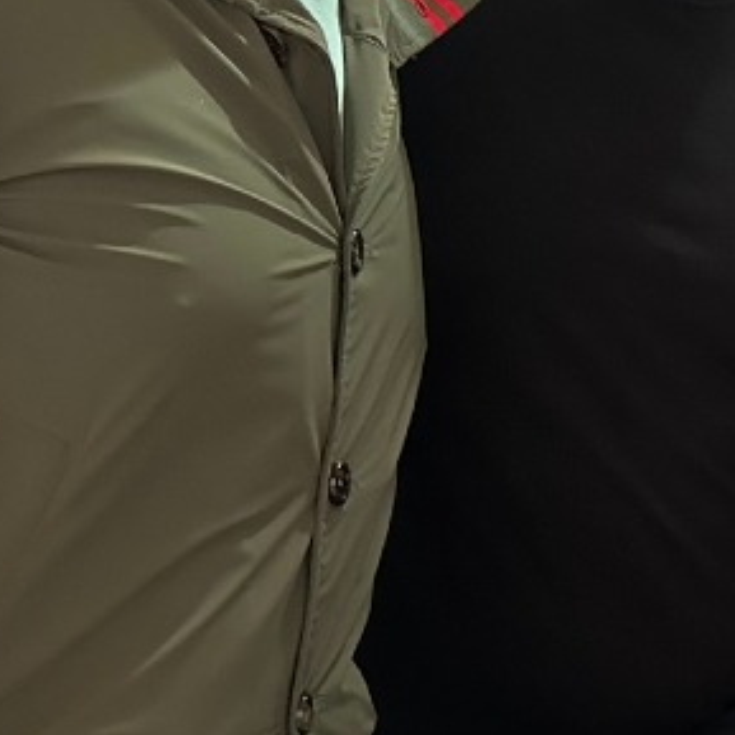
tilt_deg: -9.1
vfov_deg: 19.7
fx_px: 2114
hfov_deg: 17.6
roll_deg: -4.1
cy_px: 404
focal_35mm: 88
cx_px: 1122
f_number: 1.78
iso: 640
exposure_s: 1/50
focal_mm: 6.86
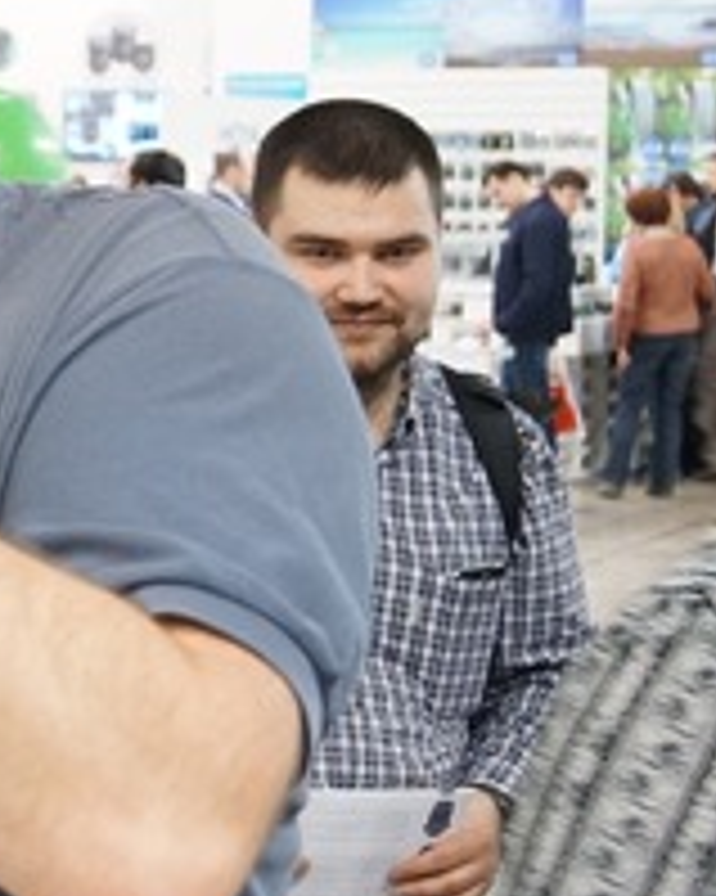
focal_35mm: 119
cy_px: 353
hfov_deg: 12.3
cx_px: -369
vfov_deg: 16.2
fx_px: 3155
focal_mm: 24
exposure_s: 1/60
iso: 1000
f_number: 4
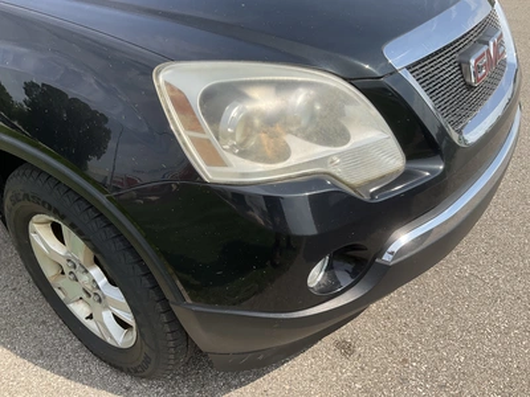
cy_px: 198
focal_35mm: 29
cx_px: 265
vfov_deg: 48.2
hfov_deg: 61.7
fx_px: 444
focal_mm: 3
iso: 25
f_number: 1.8
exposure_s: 1/1626
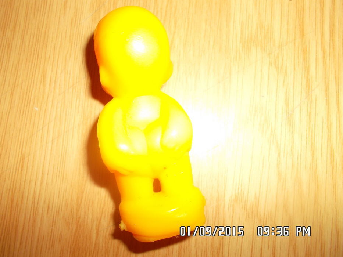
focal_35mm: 30
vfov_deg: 46.8
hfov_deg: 60.0
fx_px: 297
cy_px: 124
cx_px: 172
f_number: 3.3
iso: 100
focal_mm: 4.1
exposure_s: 1/15
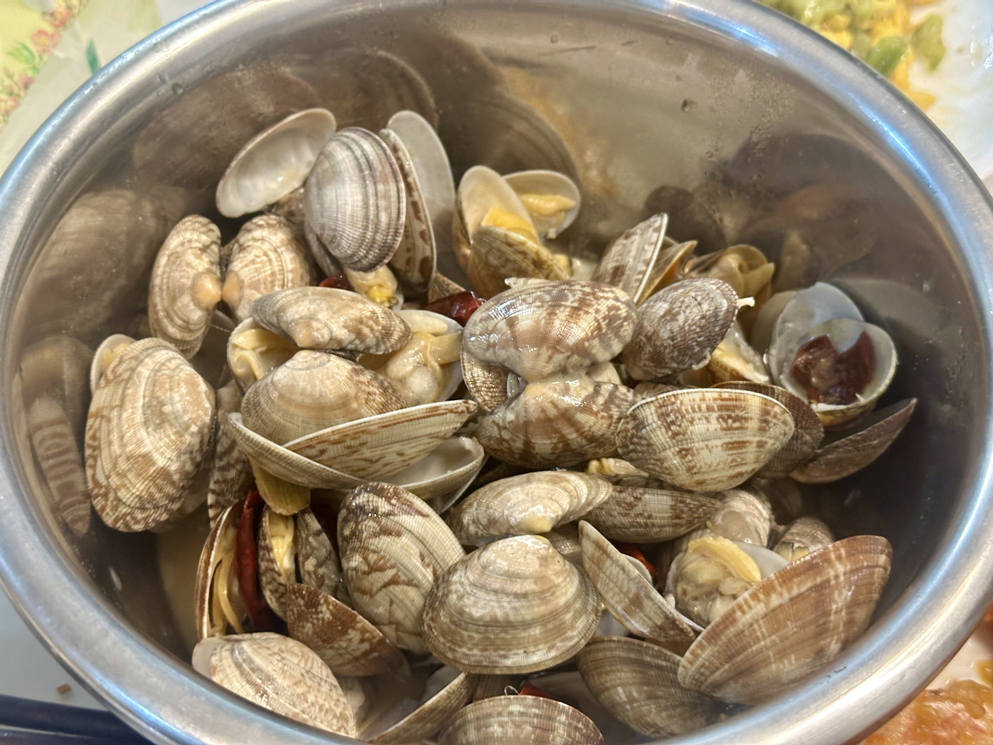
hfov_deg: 39.7
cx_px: 496
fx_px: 1377
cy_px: 372
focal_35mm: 48
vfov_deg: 30.3
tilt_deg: -53.1
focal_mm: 6.9
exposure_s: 1/40
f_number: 1.8
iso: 320
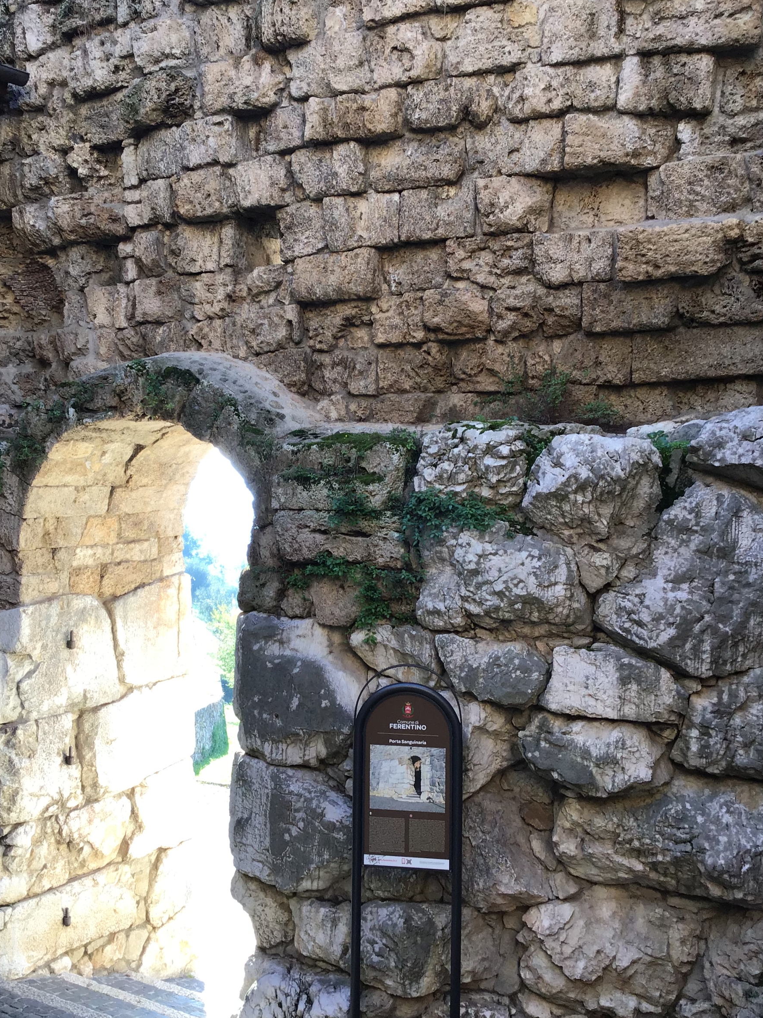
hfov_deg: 38.6
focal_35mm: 37
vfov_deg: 50.1
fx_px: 1088
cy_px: 511
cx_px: 329
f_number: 2.4
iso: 25
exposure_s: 1/100
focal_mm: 3.3
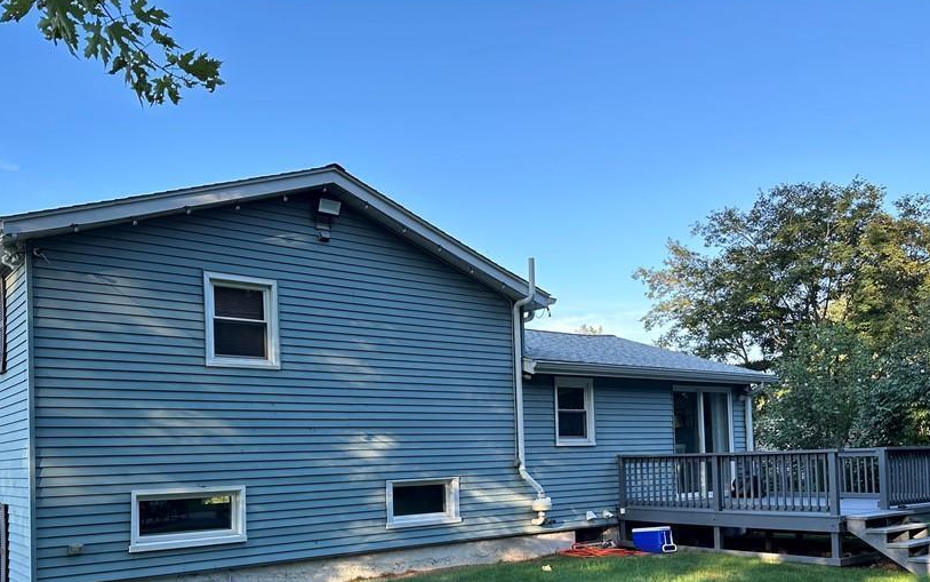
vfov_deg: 38.5
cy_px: 429
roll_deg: +1.5
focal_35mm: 32
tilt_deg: +1.6
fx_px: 811
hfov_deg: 59.6
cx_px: 441
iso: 80
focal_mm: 6.86
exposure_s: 1/558
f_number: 1.78
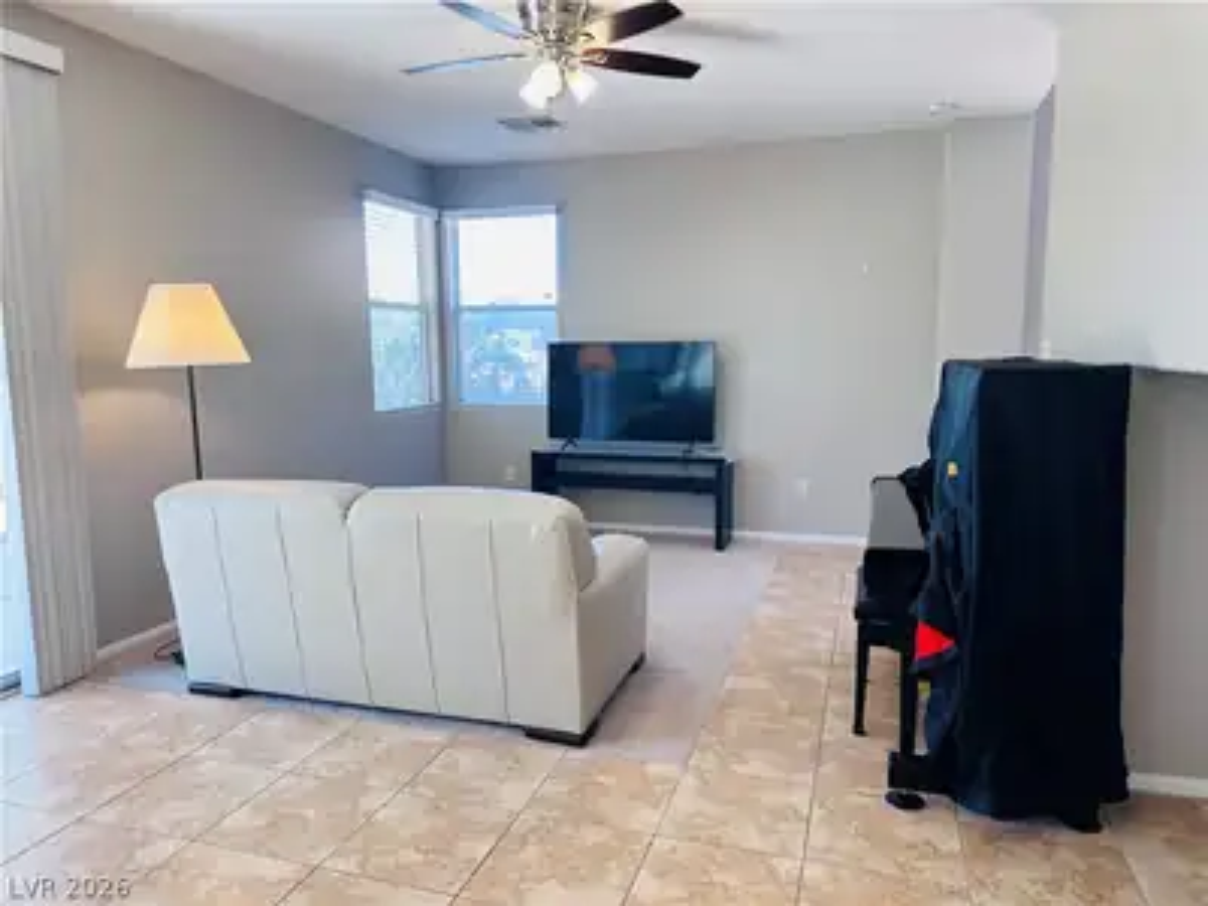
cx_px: 604
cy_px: 453
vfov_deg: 56.8
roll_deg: +0.7
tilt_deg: -6.1
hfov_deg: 71.6
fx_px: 838
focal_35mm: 24
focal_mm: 6.86
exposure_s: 1/120
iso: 100
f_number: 1.78
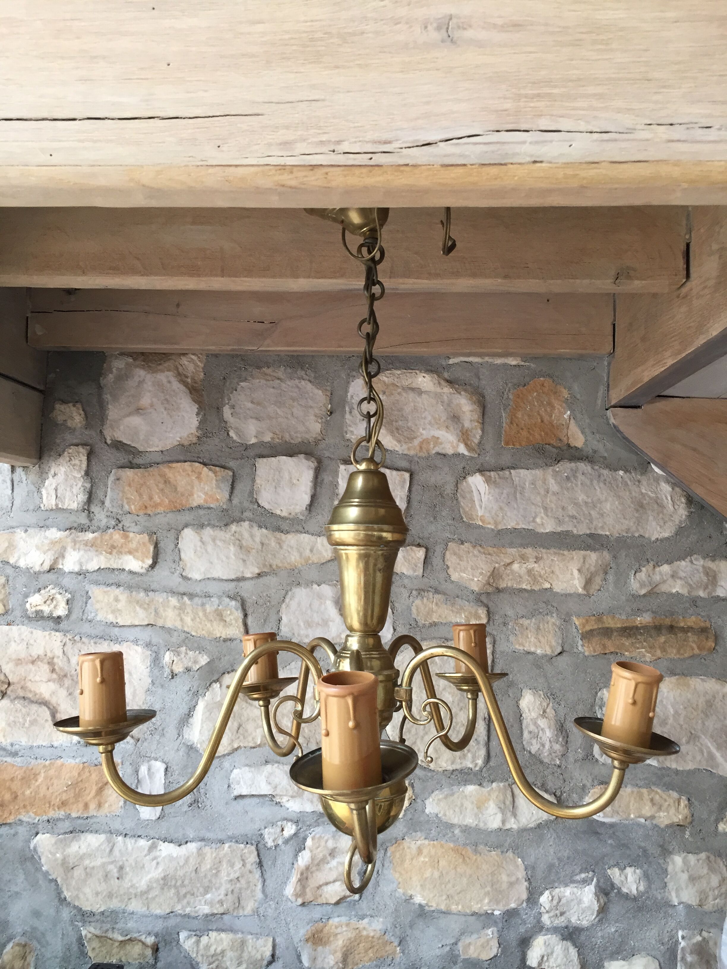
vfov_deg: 61.7
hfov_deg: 48.2
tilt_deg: +5.5
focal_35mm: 29
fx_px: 812
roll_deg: -1.3
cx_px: 364
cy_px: 484
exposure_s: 1/33
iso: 125
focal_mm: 4.15
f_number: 2.2
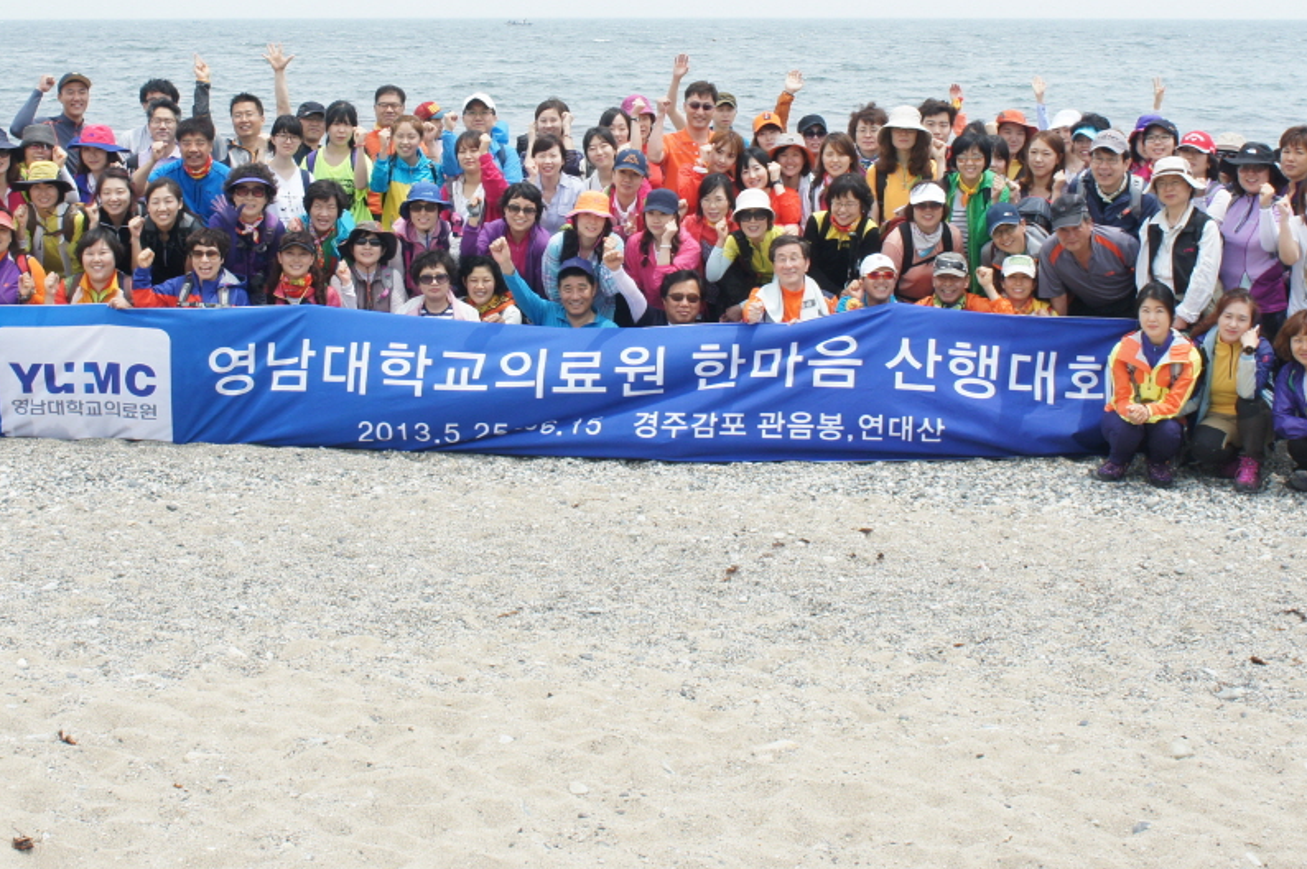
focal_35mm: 51
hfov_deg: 38.9
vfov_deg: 26.2
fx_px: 1843
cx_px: 551
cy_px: 207
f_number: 8
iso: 200
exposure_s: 1/320
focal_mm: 21
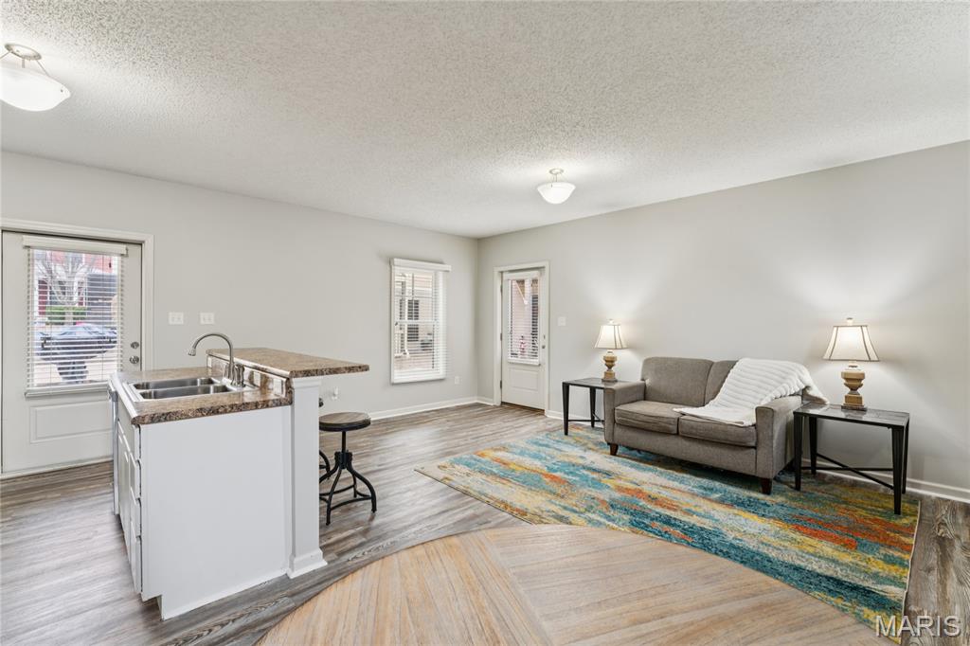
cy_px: 323
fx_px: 428
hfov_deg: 97.1
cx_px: 485
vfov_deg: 74.1
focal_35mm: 16
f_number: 13
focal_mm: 15.9
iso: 100
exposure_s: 1.6
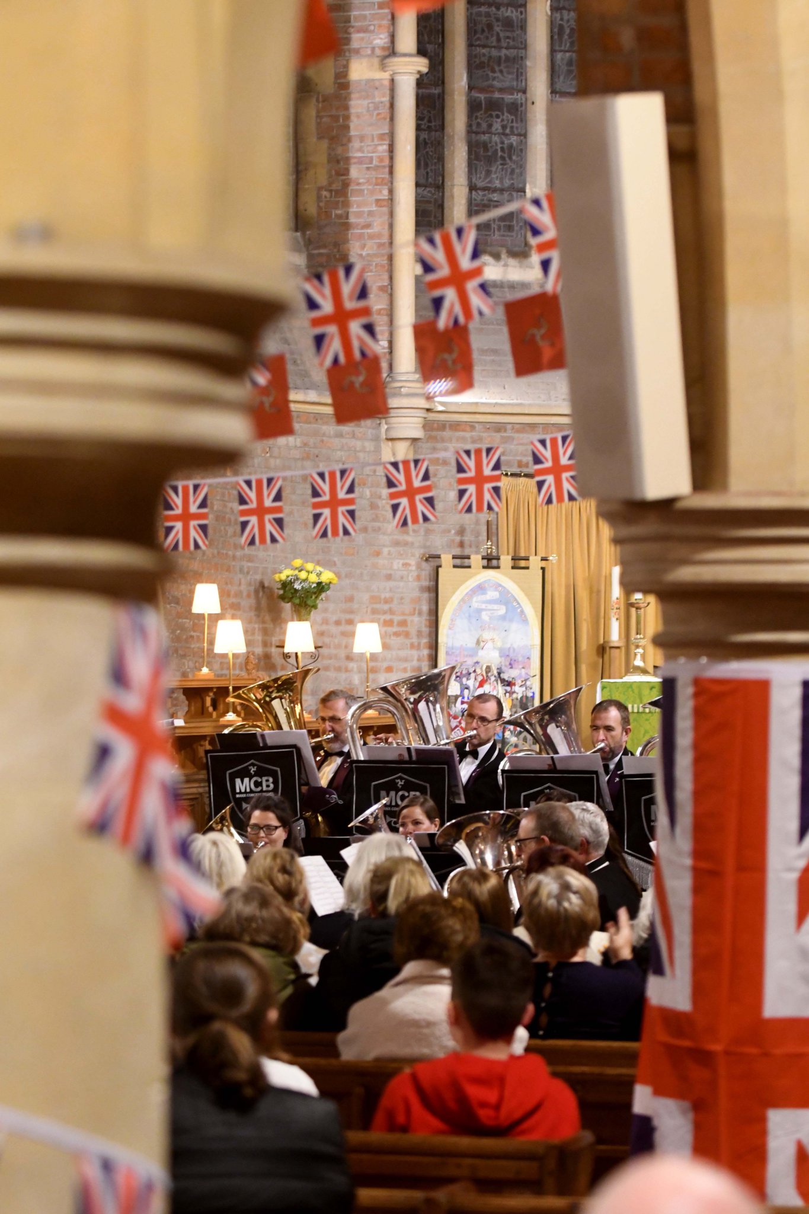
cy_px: 607
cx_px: 404
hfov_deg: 11.1
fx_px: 4147
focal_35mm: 123
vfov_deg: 16.7
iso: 4000
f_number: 3.2
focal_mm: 82
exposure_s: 1/60
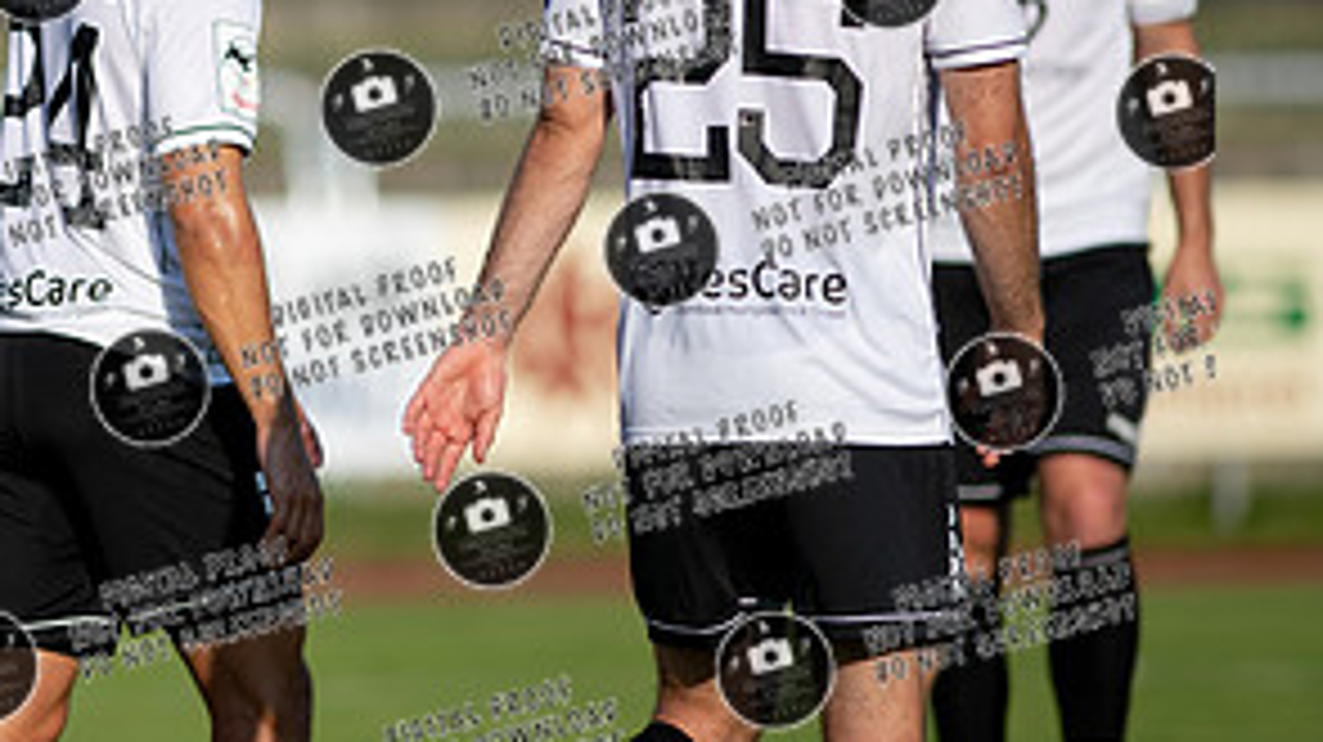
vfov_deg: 1.6
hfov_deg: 2.8
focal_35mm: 765
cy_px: 104
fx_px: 26822
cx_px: -165
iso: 64
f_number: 3.2
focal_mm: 300
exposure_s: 1/1600
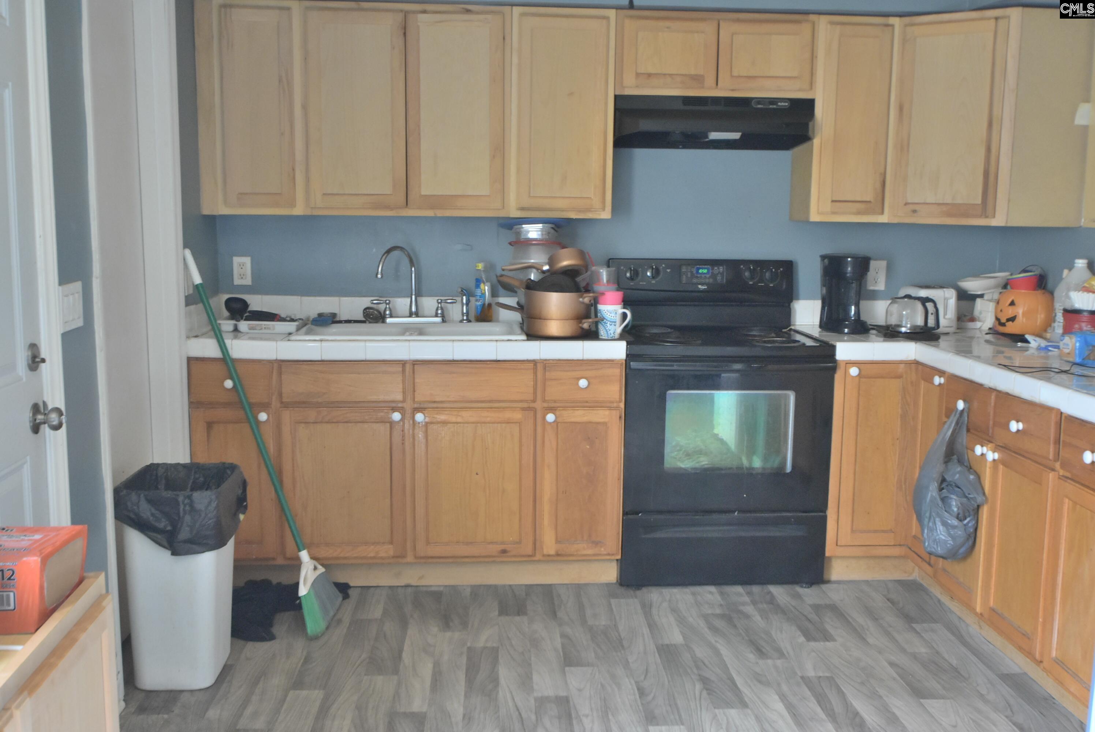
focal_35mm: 36
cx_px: 548
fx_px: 1096
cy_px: 366
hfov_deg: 53.1
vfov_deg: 36.9
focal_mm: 24
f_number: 4.5
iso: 1600
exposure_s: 1/25
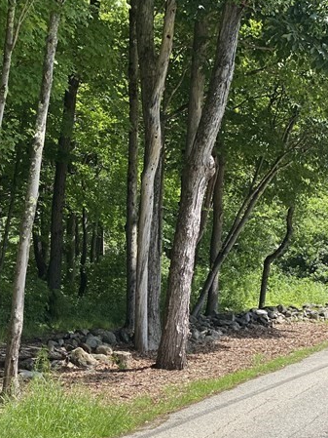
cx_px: 57
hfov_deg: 16.5
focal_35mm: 89
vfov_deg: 21.8
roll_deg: +0.8
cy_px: 320
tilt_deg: -2.2
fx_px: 1124
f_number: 2
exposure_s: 1/959
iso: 20
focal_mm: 6
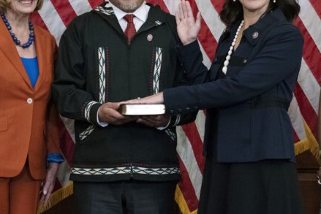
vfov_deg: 19.1
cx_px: 129
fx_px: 633
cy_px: 69
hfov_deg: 28.4
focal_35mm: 71
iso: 8000
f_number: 4.5
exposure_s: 1/320
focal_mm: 52
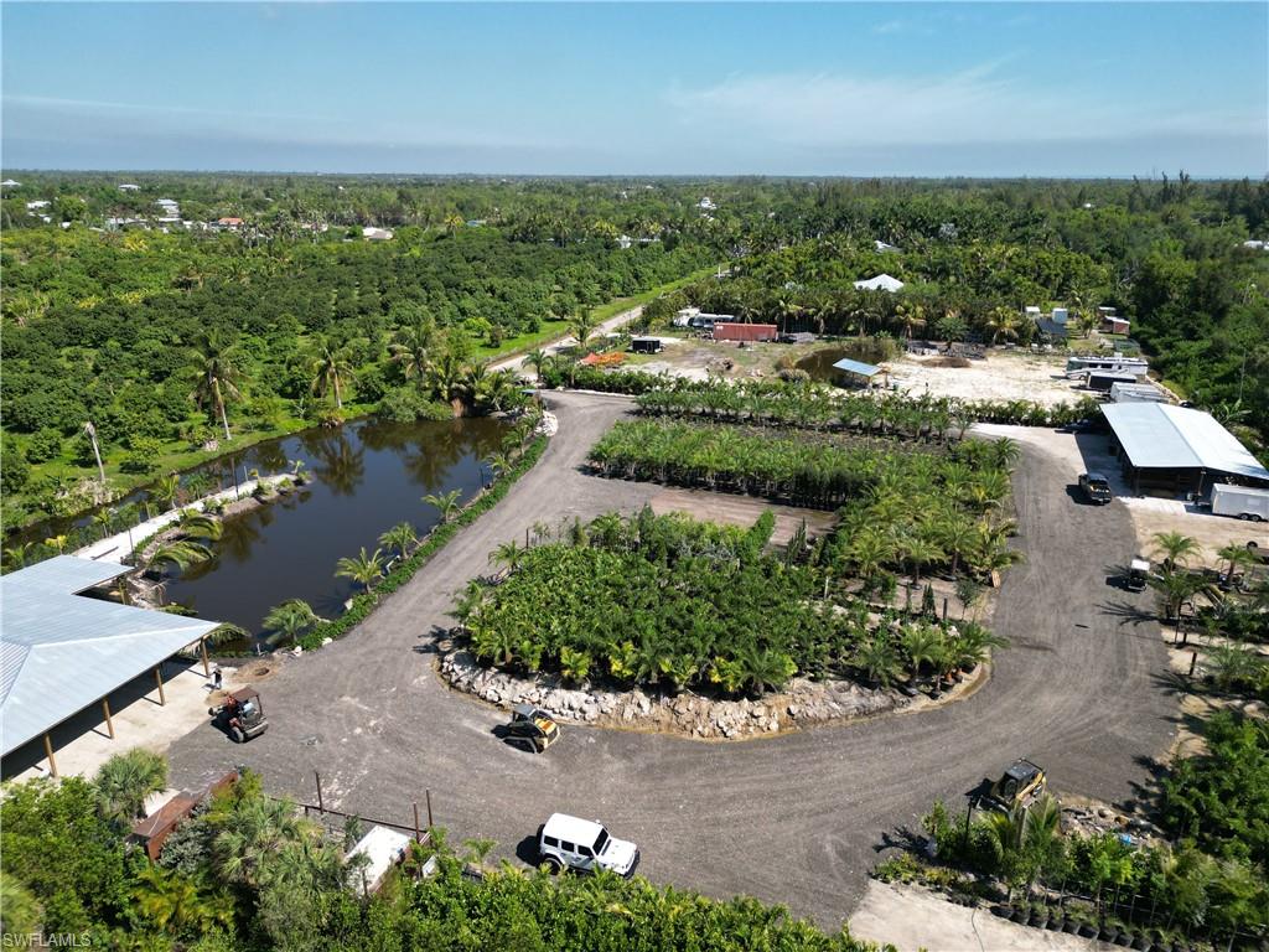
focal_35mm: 24
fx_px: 880
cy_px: 476
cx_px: 634
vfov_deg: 56.8
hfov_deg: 71.6
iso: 110
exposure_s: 1/2000
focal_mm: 6.72
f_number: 1.7
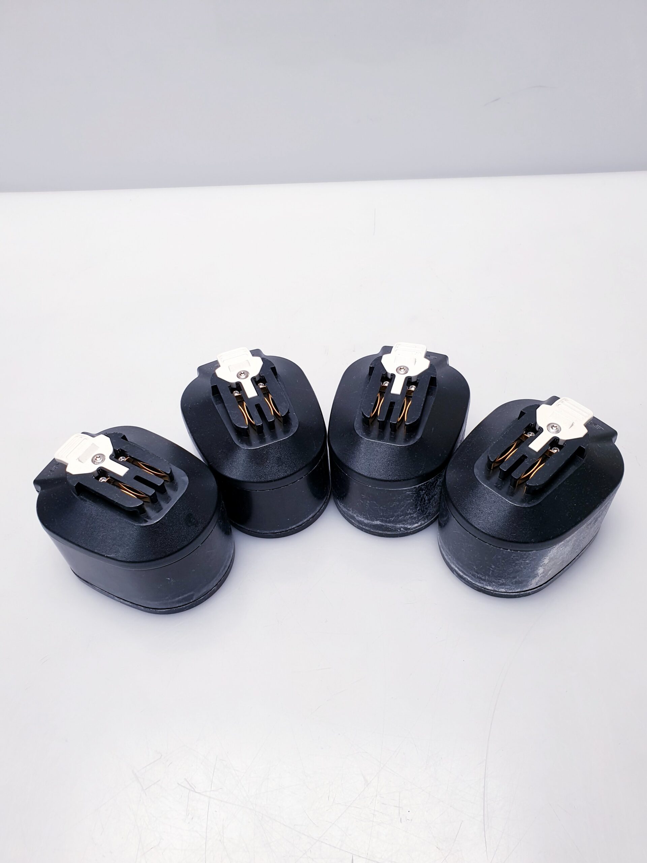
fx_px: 648
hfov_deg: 53.1
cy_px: 432
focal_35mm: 26
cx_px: 324
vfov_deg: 67.3
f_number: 2.4
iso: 64
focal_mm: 4.3
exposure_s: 1/50
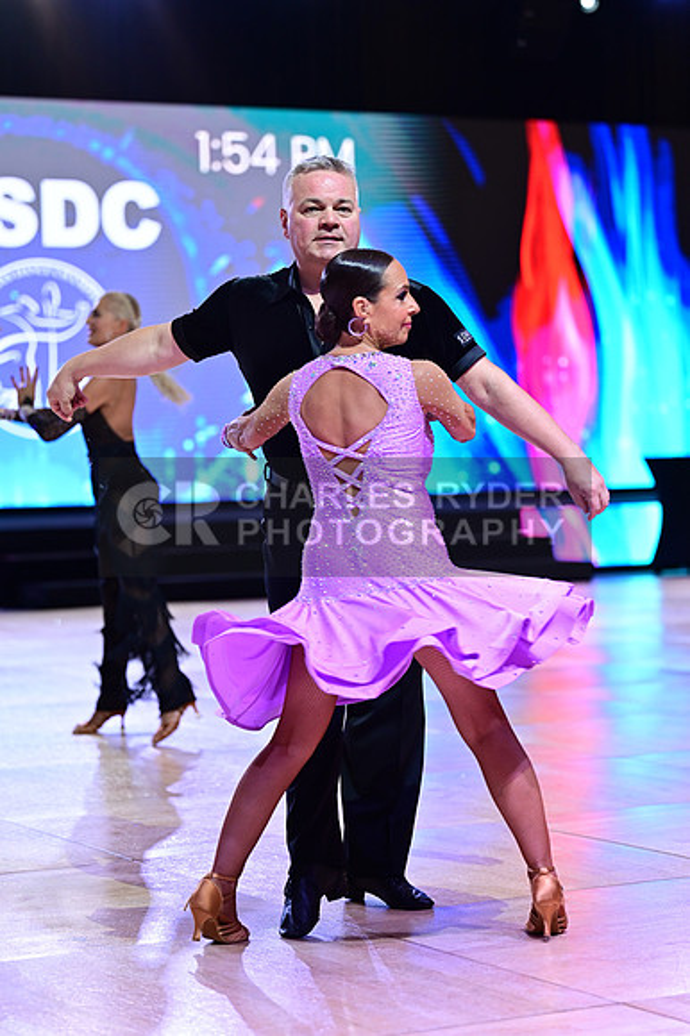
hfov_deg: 15.0
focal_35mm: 91
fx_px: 2619
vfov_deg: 22.4
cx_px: 345
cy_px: 518
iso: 1600
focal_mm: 91
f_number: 2.8
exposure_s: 1/500
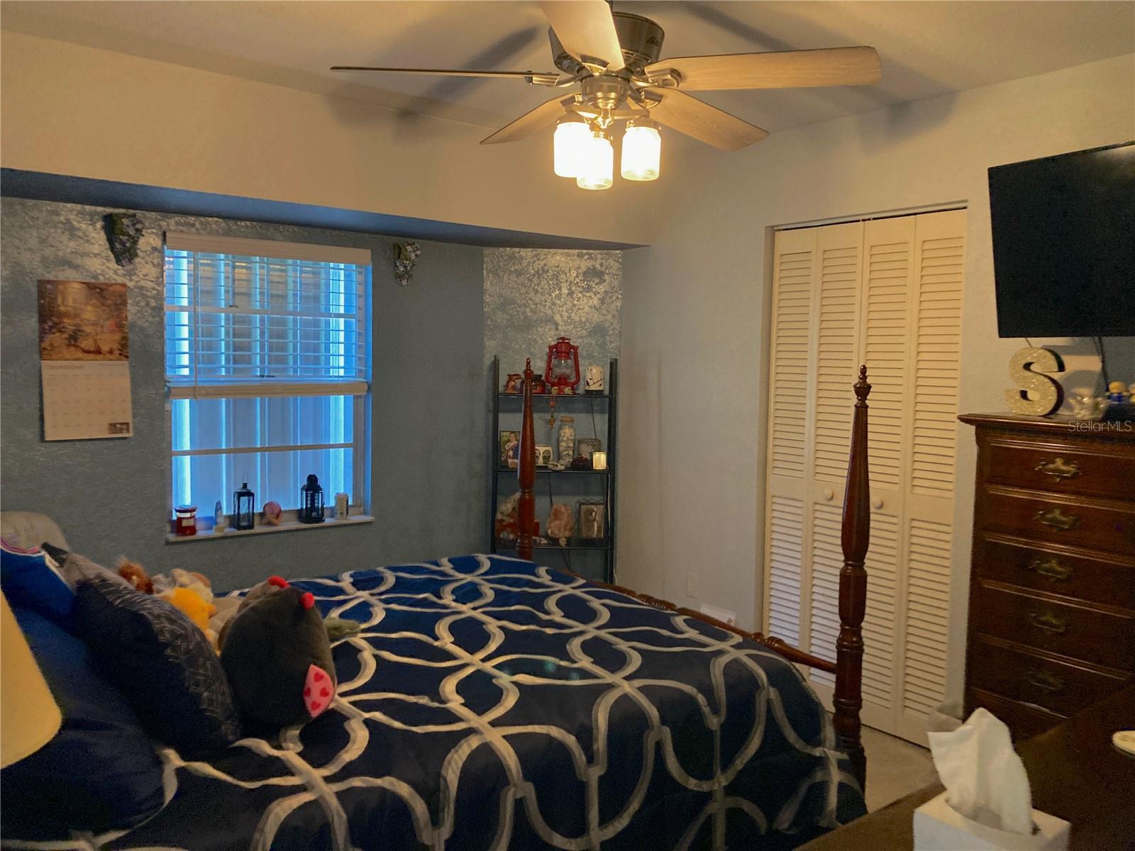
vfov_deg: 49.7
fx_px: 918
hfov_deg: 63.4
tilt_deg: -3.1
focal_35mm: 28
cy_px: 426
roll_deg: -1.3
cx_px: 568
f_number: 1.8
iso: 320
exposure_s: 1/30
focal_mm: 3.99
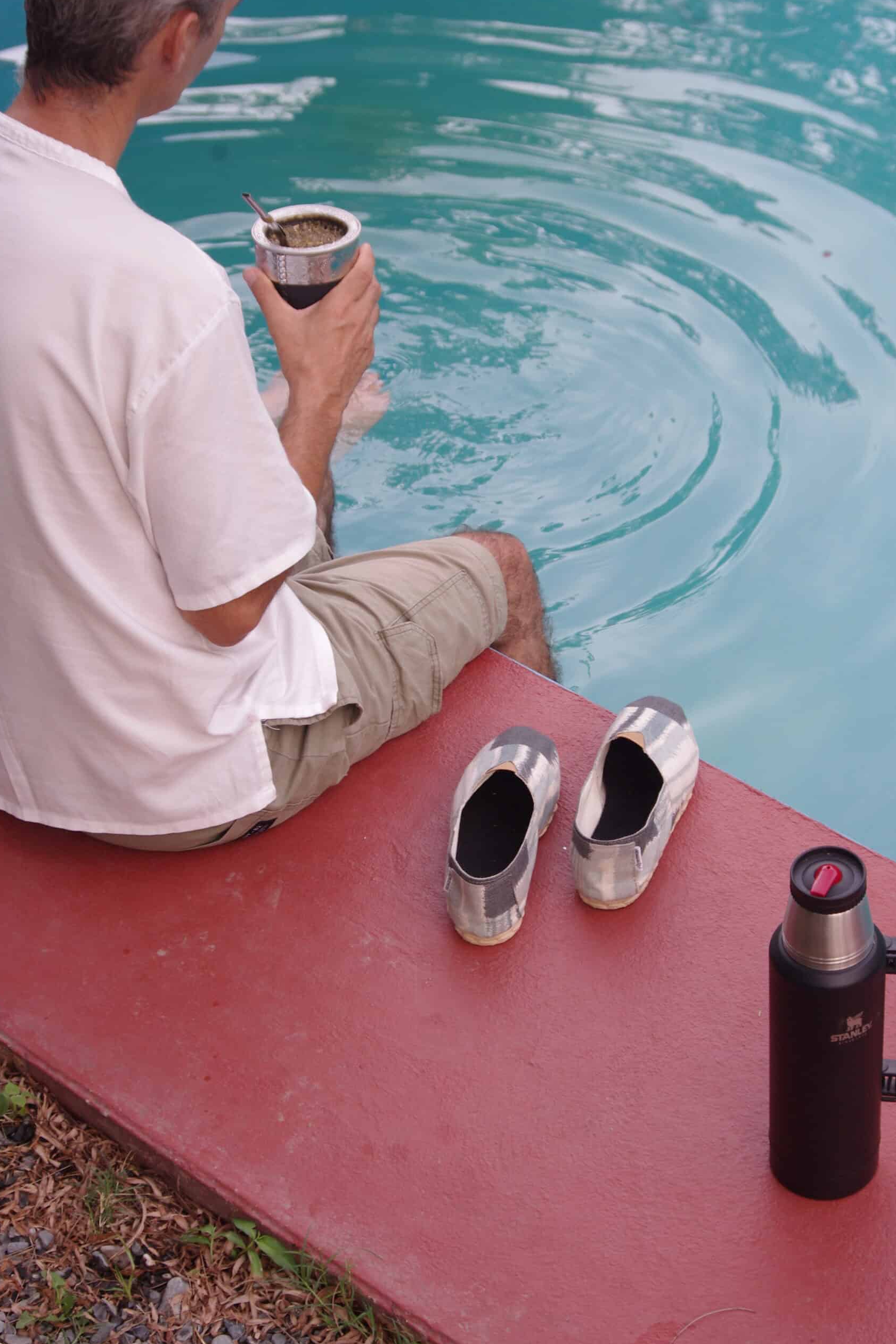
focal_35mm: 76
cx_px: 448
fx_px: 2837
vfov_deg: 26.7
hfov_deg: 17.9
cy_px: 667
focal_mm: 50
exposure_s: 1/125
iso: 400
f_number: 8
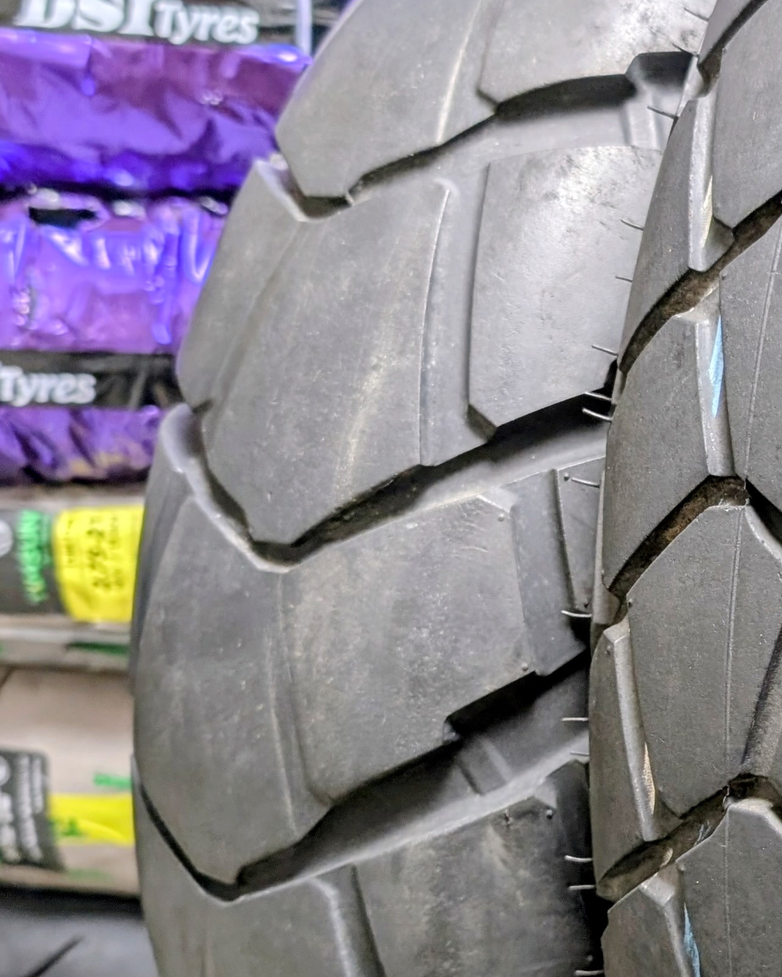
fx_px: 1736
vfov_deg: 31.3
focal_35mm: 60
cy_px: 630
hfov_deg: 23.9
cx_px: 842
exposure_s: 1/28.3
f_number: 1.68
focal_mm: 6.9
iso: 19
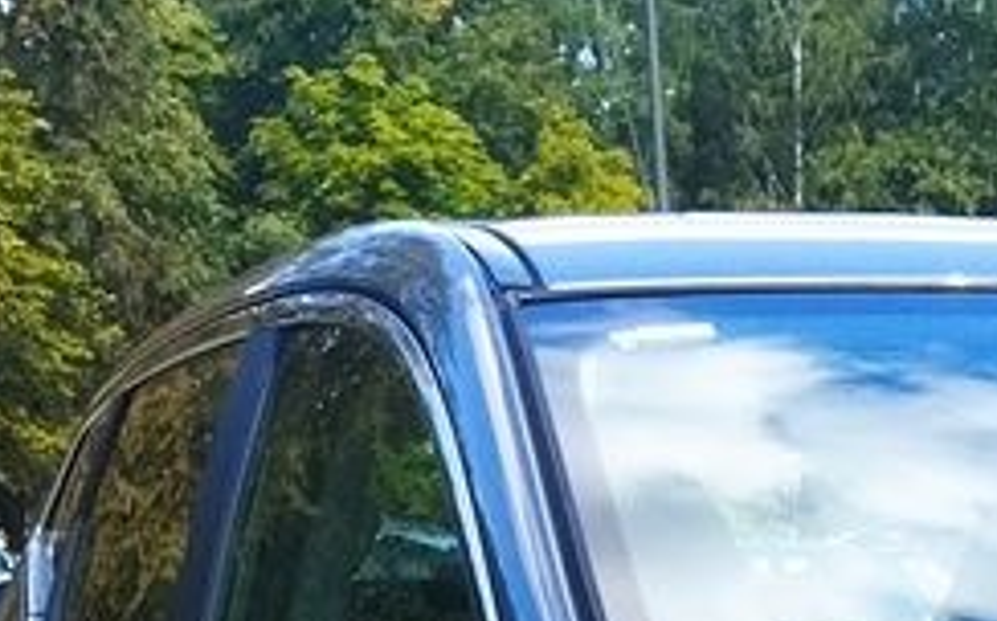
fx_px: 3828
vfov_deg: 8.0
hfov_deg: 13.7
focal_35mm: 141
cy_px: 1834
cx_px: 1618
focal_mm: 4.71
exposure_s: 1/1284
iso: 99
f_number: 1.79
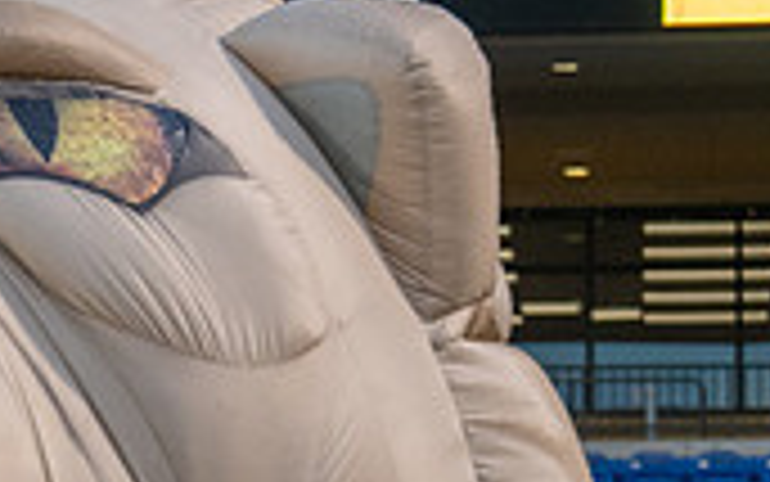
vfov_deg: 4.0
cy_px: 956
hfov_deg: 6.3
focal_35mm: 328
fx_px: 6885
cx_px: -511
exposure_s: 1/1000
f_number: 2.8
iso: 2000
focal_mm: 70
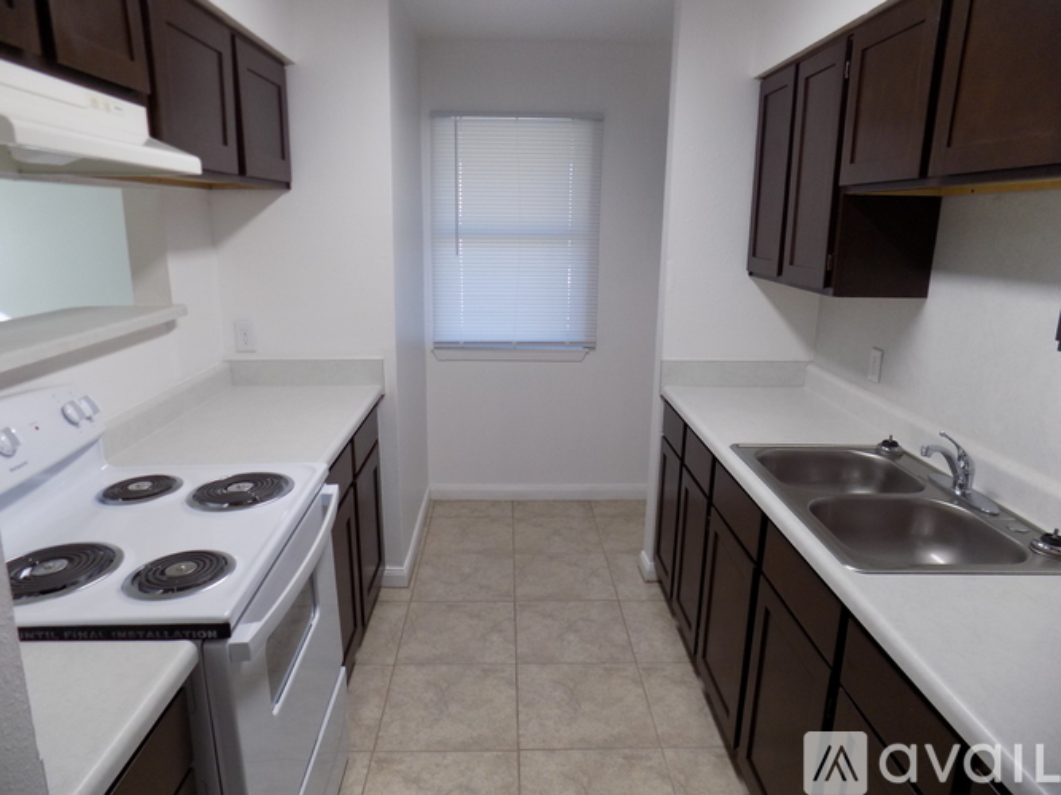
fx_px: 705
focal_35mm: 23
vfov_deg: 58.9
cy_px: 398
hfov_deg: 73.9
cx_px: 530
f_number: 3.1
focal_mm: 4
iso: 100
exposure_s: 1/30
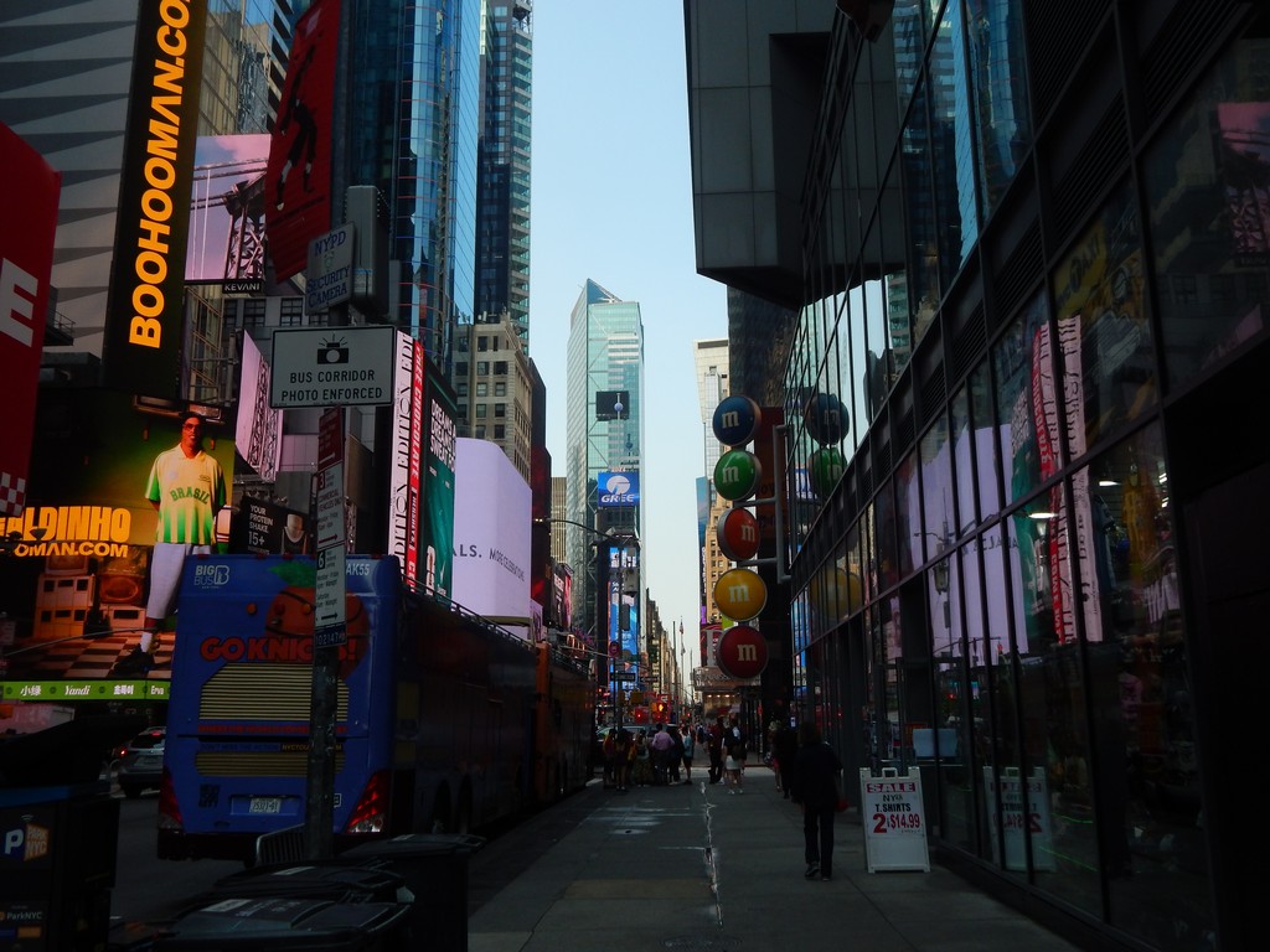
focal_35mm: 31
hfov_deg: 58.4
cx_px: 635
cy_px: 476
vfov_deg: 45.4
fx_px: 1137
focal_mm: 5.6
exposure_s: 1/1000
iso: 125
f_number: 3.2
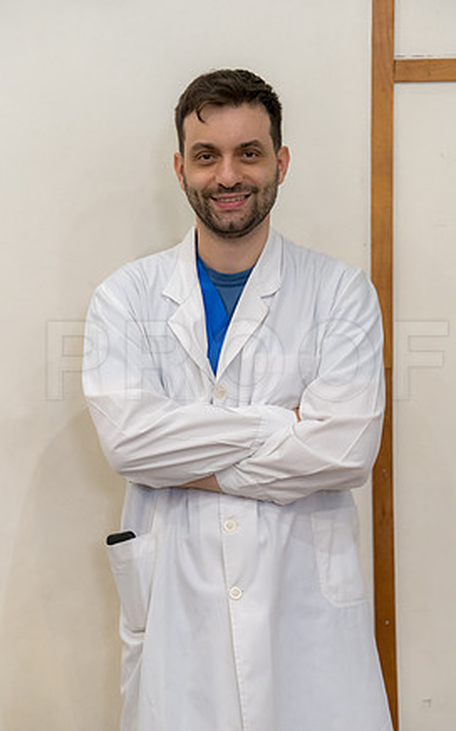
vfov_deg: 20.8
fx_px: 1991
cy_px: 364
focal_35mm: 100
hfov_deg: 13.1
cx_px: 240
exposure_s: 1/80
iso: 5000
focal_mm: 95
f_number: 4
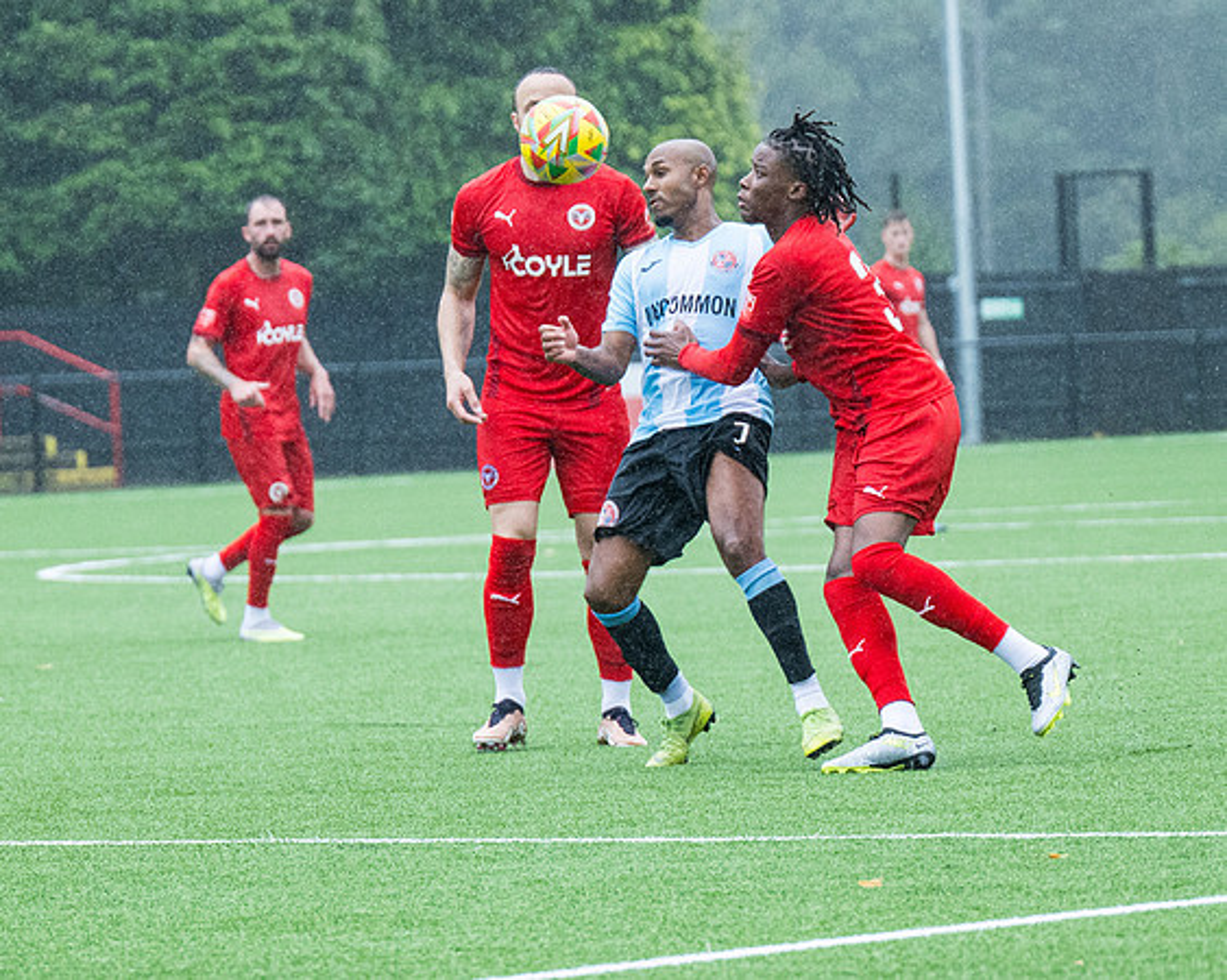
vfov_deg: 5.4
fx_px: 10440
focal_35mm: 288
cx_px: 614
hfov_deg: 6.7
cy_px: 634
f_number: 4
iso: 1000
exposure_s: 1/1600
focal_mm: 125
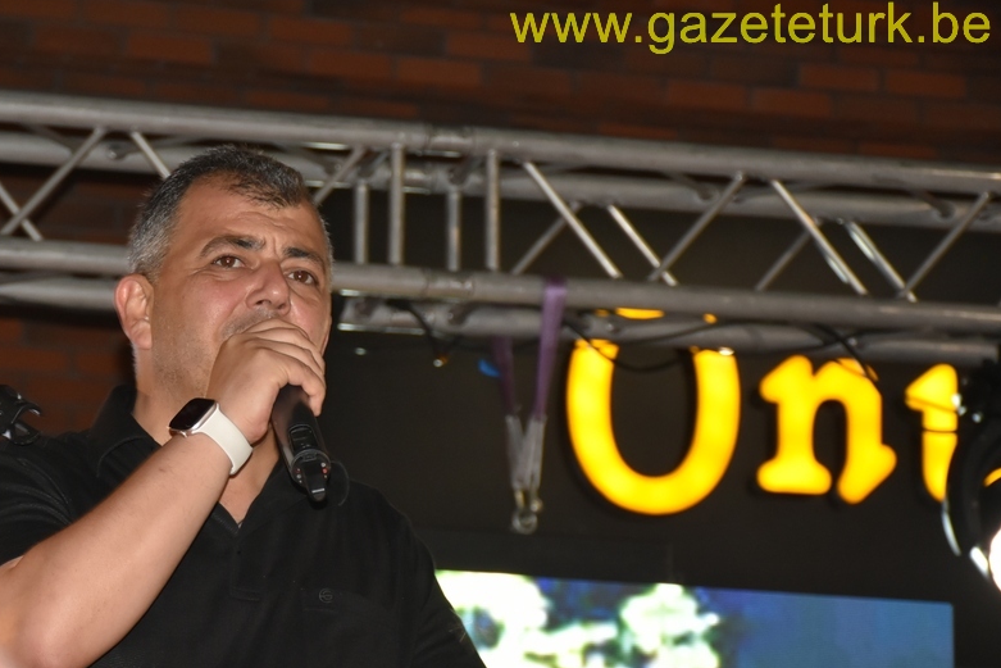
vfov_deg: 8.3
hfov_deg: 12.4
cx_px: 267
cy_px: 488
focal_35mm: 166
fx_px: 4609
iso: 1250
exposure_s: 1/60
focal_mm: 75
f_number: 5
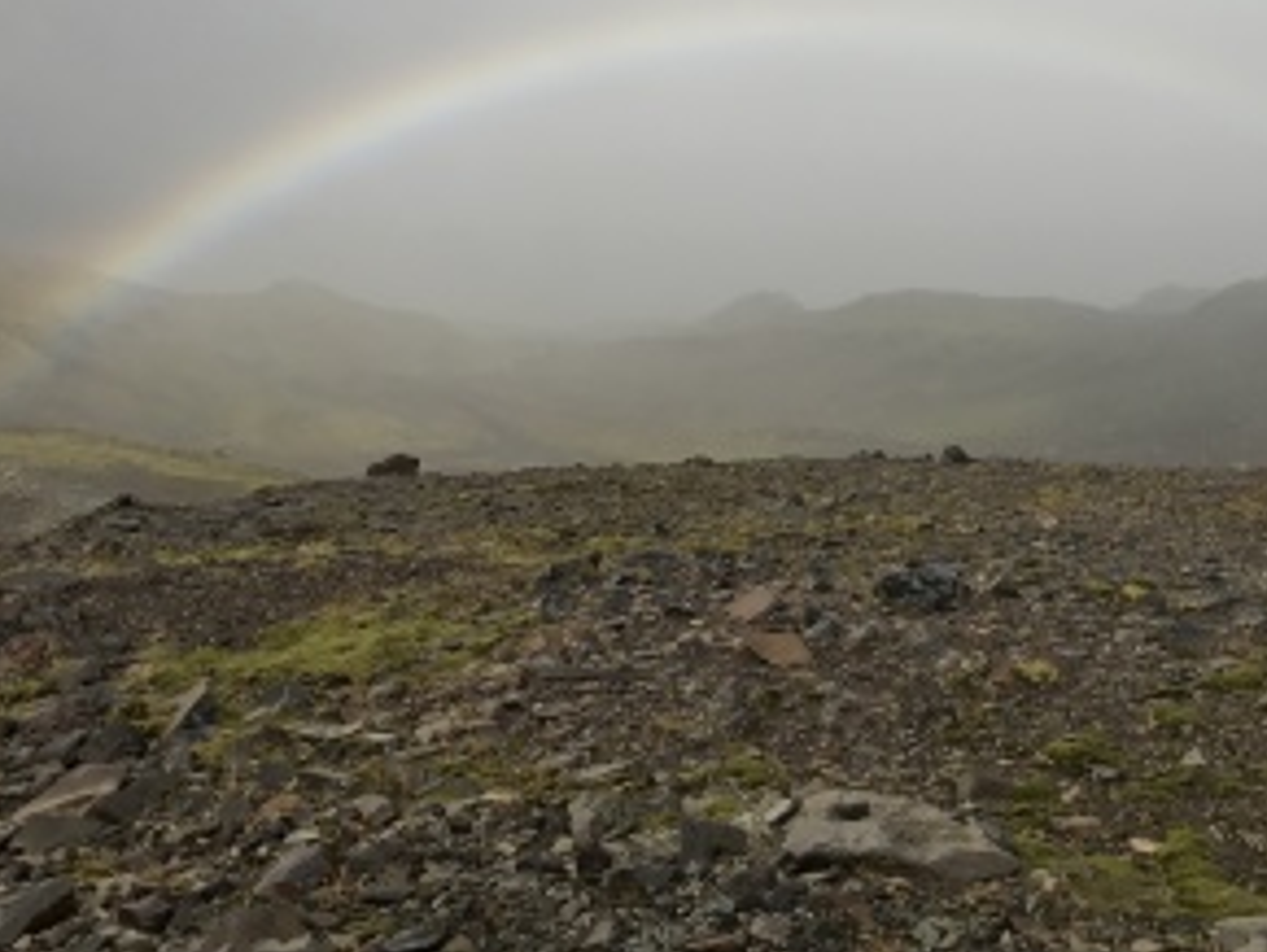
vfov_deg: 27.5
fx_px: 1941
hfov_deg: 35.3
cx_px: 955
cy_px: 384
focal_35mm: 53
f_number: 1.8
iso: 20
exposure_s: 1/3195
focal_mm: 3.99
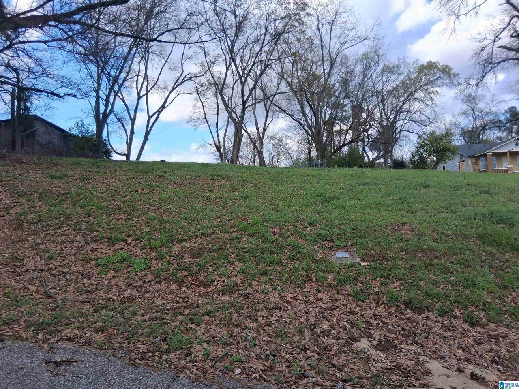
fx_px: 390
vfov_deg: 53.1
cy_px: 194
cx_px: 260
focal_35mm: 26
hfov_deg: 67.3
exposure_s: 1/357
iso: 25
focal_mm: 3.98
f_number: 1.8
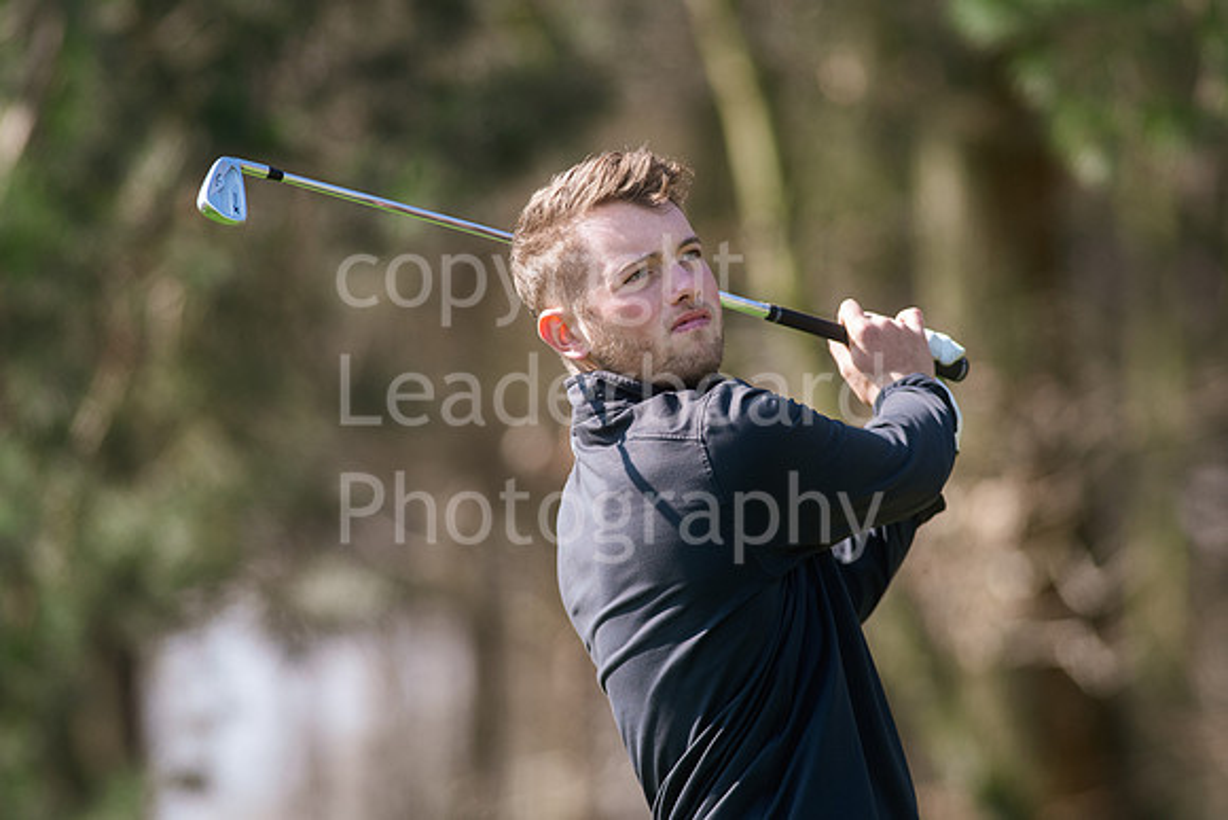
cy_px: 410
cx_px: 614
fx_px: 15353
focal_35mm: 450
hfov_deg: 4.6
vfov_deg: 3.1
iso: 400
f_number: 4
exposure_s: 1/1600
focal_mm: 300
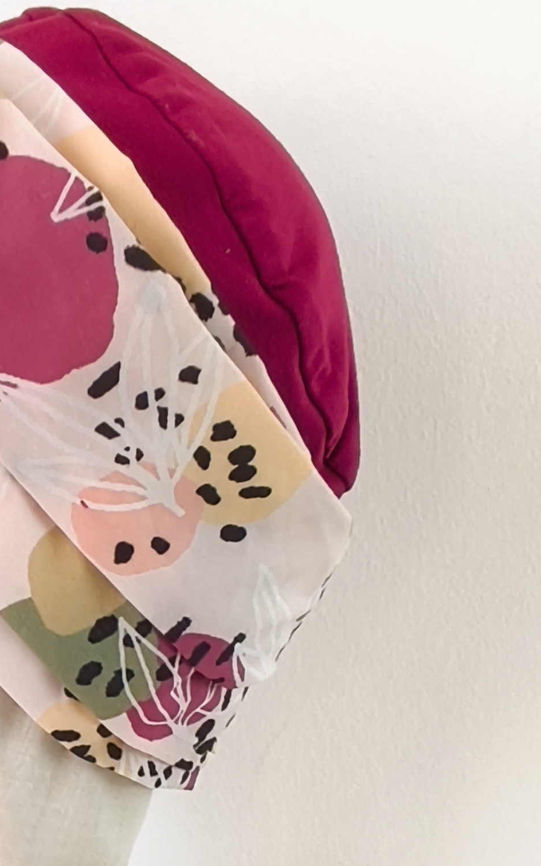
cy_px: 714
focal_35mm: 53
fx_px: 1250
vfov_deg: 36.6
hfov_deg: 23.3
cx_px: -16
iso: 50
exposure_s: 1/20
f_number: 2.2
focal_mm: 1.65
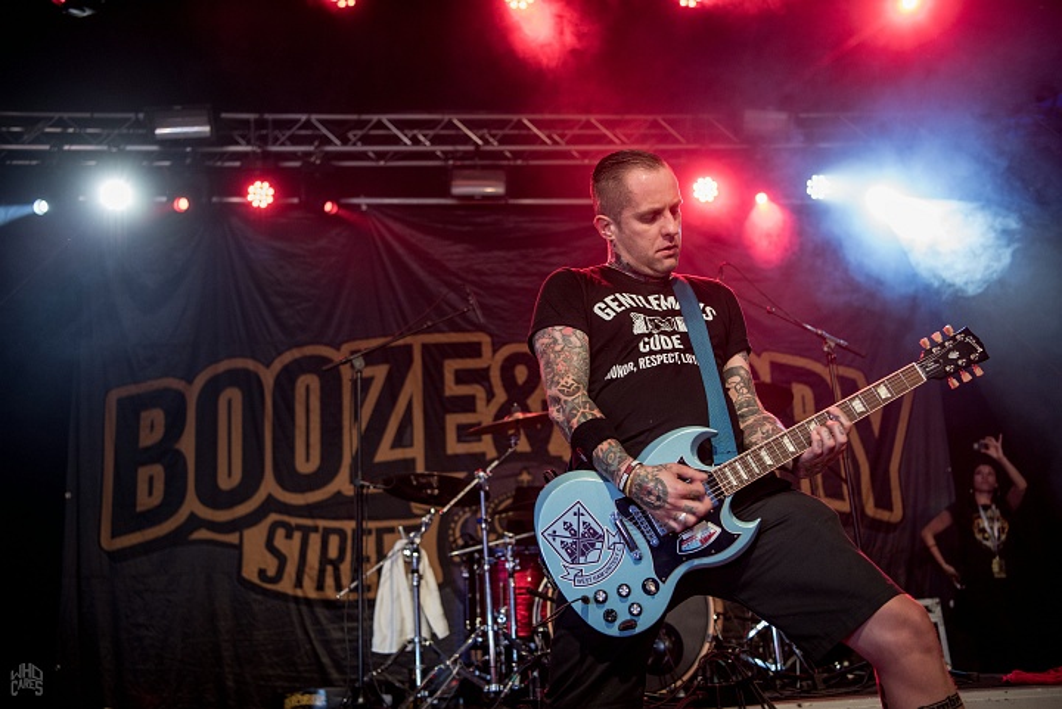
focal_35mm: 38
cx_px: 531
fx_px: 1122
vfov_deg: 35.1
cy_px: 354
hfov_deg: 50.7
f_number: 2.8
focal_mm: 38
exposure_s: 1/100
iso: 1000
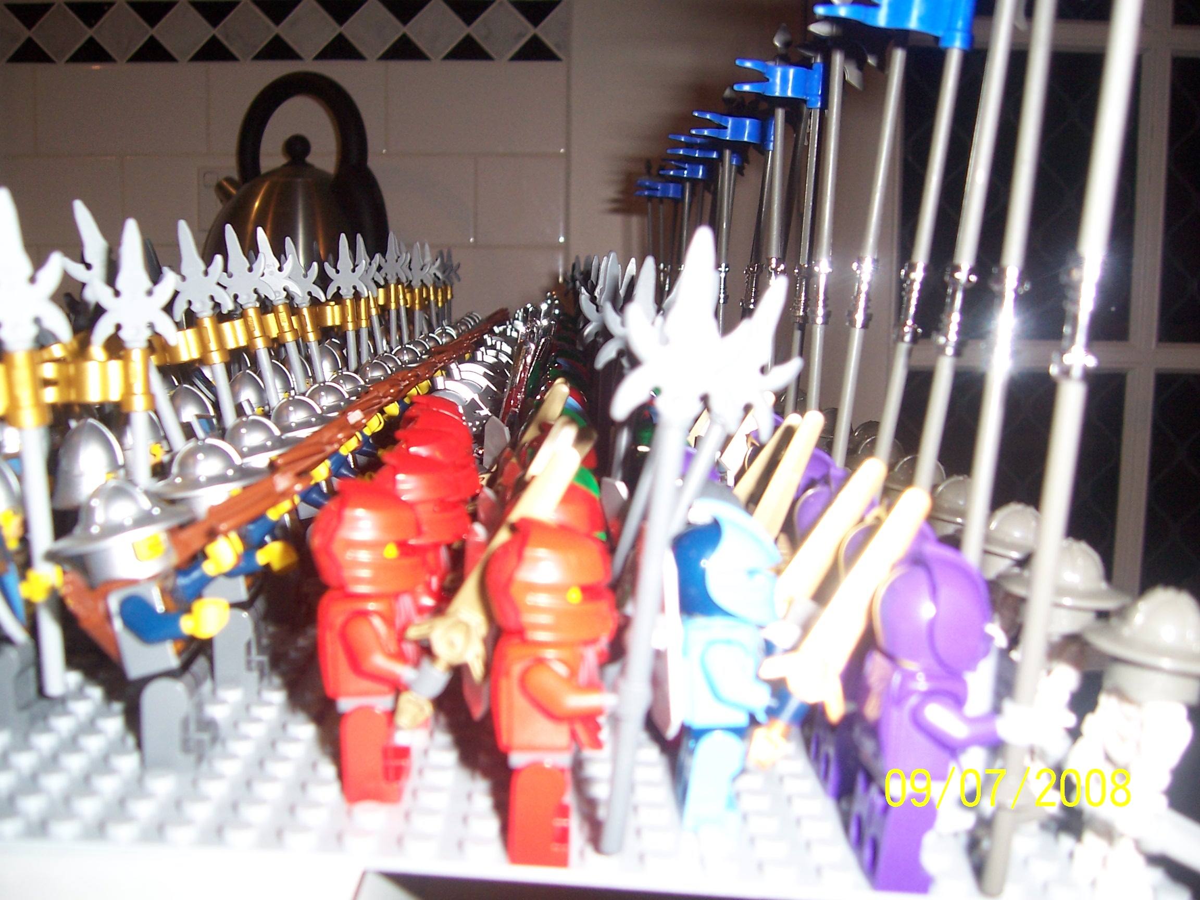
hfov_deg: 51.4
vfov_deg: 39.7
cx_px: 600
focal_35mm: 36
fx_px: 1248
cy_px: 450
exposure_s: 1/60
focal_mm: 6
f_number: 3
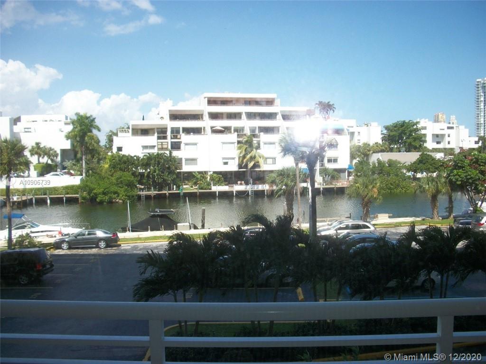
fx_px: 491
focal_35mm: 35
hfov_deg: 52.6
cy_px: 182
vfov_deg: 40.7
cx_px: 243
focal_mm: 6.3
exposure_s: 1/1000
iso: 80
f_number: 3.1
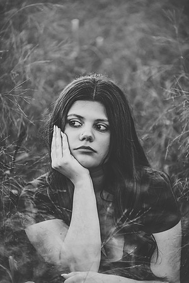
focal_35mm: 180
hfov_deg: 7.6
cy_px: 142
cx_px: 94
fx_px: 1417
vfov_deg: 11.4
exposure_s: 1/100
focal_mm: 180
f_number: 2.8
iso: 1000
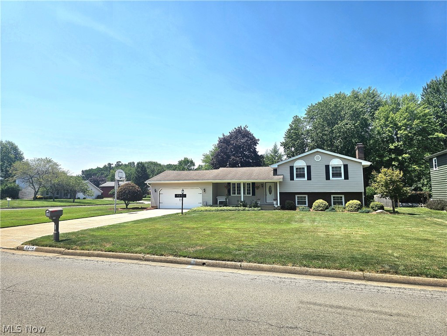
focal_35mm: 23
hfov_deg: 73.9
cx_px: 224
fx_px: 297
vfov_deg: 58.9
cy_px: 168
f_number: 1.7
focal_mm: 6.3
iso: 10
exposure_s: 1/1000
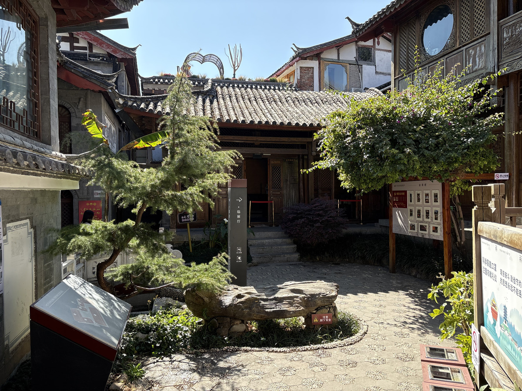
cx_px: 261
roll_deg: +0.9
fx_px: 392
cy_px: 196
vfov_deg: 53.1
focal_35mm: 26
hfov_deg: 67.3
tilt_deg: -0.1
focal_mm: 5.96
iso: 64
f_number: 1.6
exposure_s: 1/1048
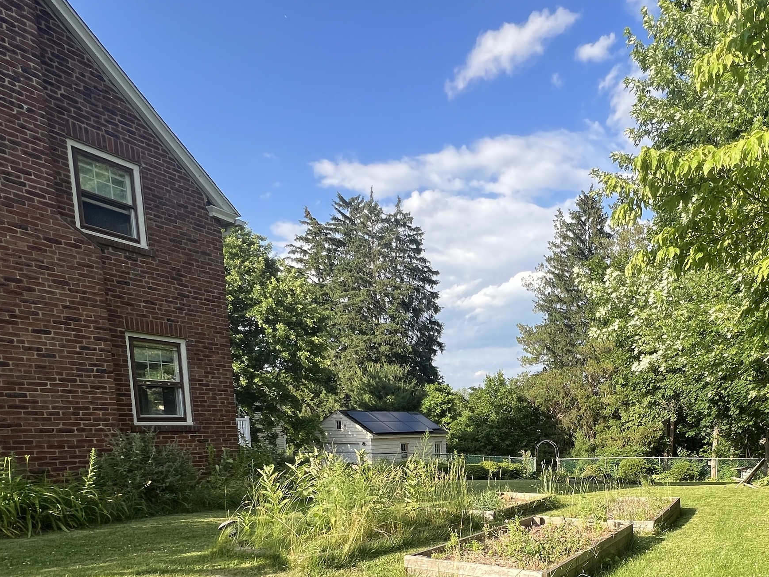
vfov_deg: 53.3
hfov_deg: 68.9
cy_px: 492
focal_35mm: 23
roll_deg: -0.8
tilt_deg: -7.3
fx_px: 511
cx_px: 581
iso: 32
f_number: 1.8
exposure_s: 1/561
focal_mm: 1.57
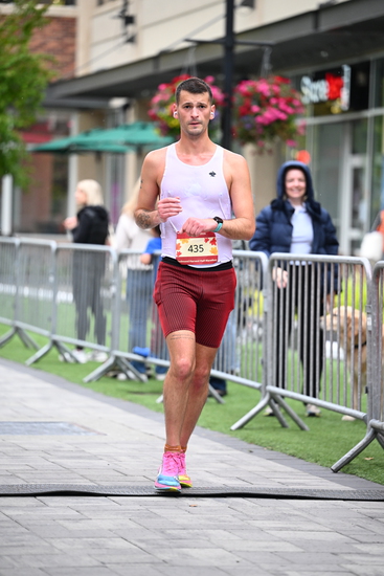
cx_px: 192
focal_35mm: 145
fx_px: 2318
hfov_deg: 9.5
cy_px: 288
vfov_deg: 14.1
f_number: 2.8
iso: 1600
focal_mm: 145
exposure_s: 1/1250
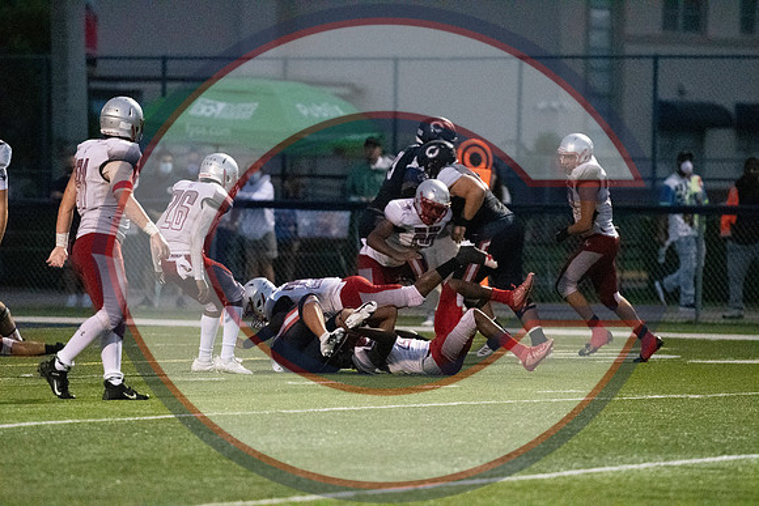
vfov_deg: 4.7
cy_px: 253
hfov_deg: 7.0
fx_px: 6168
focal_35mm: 292
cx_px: 380
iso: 28800
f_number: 2.8
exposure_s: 1/2500
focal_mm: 195
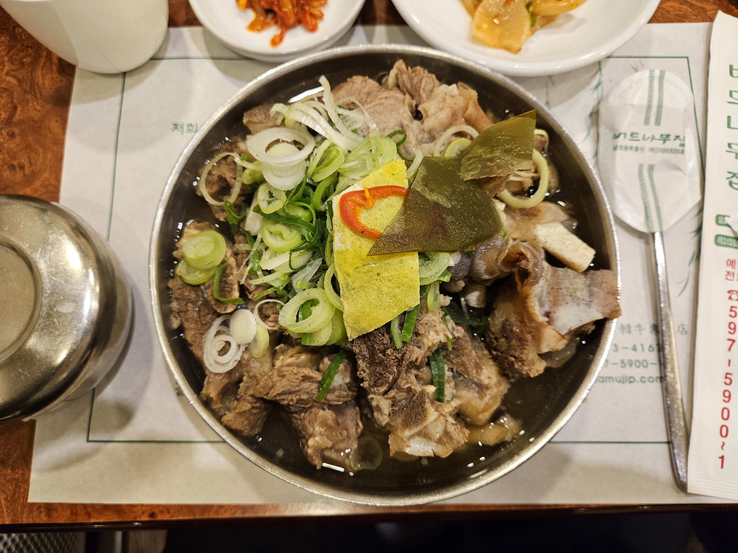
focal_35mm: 23
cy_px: 276
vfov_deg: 58.9
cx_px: 369
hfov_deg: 73.9
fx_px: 490
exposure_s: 1/120
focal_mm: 5.4
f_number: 1.8
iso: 250
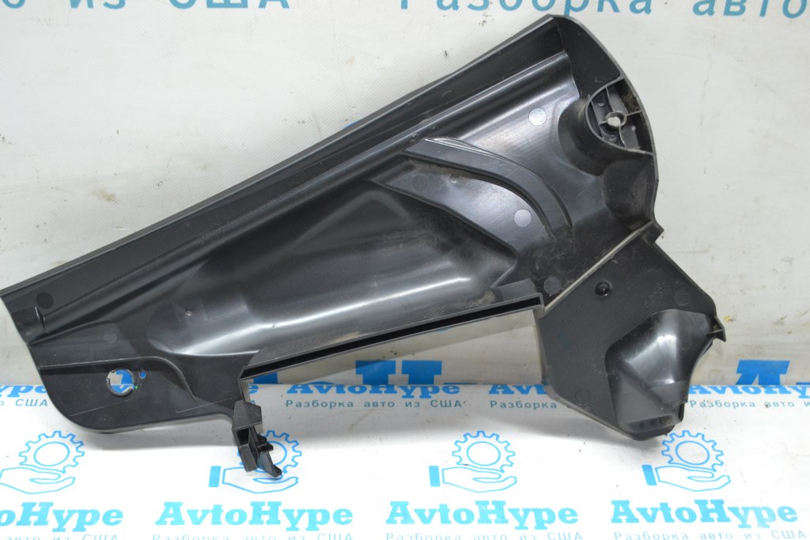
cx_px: 405
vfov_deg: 26.5
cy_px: 270
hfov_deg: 38.9
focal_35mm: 51
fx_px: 1148
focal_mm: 34
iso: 800
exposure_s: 1/60
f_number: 5
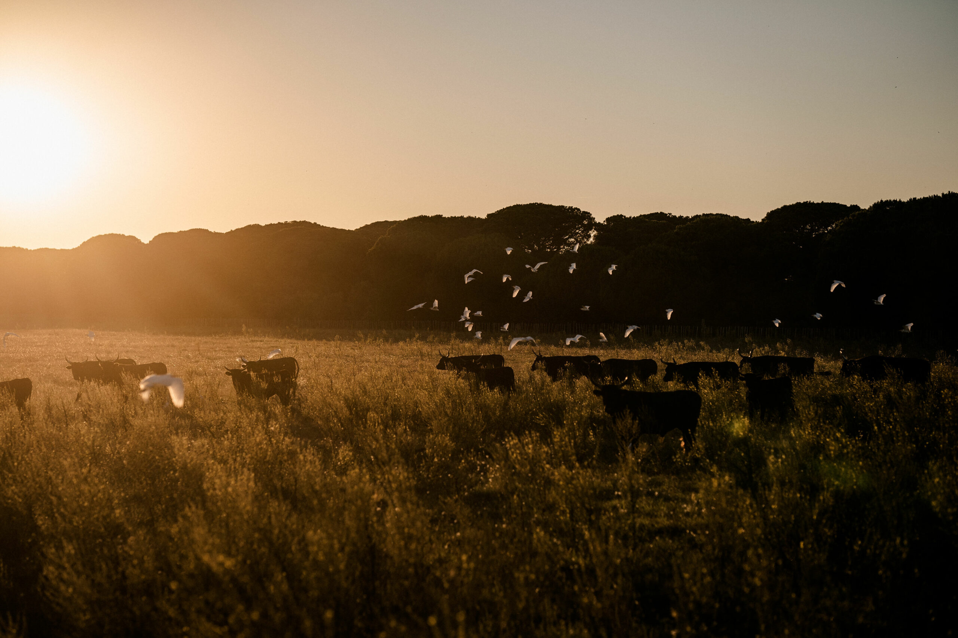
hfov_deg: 22.8
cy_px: 314
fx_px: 2379
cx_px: 461
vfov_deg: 15.3
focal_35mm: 89
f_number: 2.5
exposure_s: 1/6400
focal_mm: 85
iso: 50
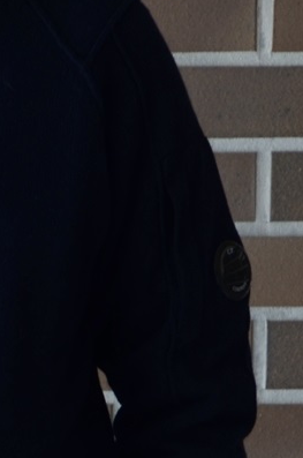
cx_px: -166
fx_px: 7227
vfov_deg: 3.6
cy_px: 655
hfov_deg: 2.4
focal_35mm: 570
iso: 400
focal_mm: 100
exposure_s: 1/100
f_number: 6.3
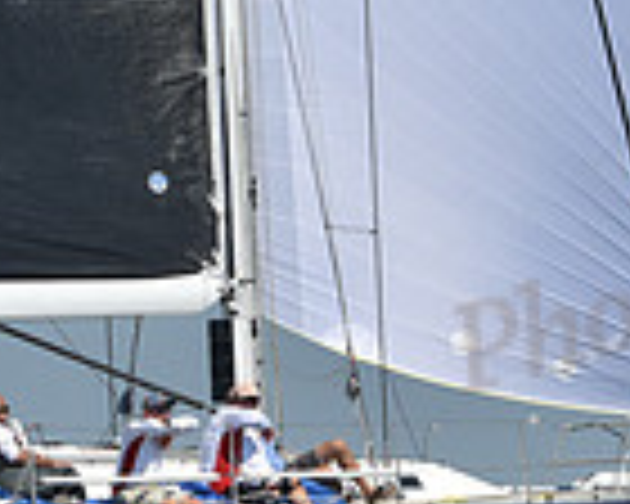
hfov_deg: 7.1
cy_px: 106
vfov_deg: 5.7
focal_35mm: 272
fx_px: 5072
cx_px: 225
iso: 250
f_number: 9
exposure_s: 1/1250
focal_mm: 70
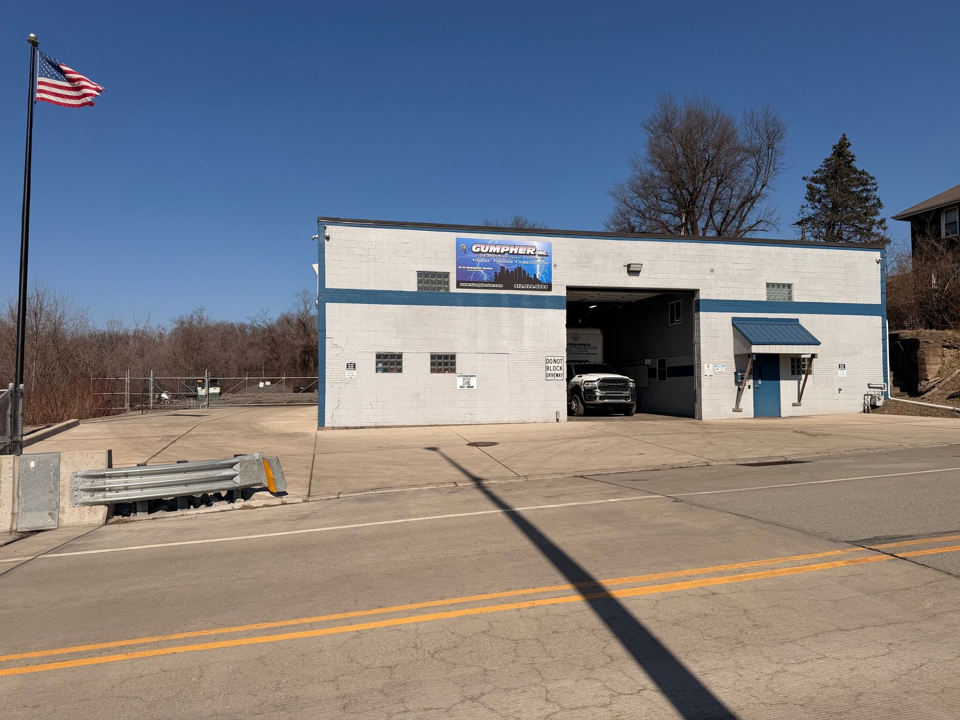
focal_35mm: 24
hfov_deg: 71.6
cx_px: 480
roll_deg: +0.3
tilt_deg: +3.2
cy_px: 360
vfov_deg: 56.8
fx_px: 666
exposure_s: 1/10309
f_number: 1.78
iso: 80
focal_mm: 6.76
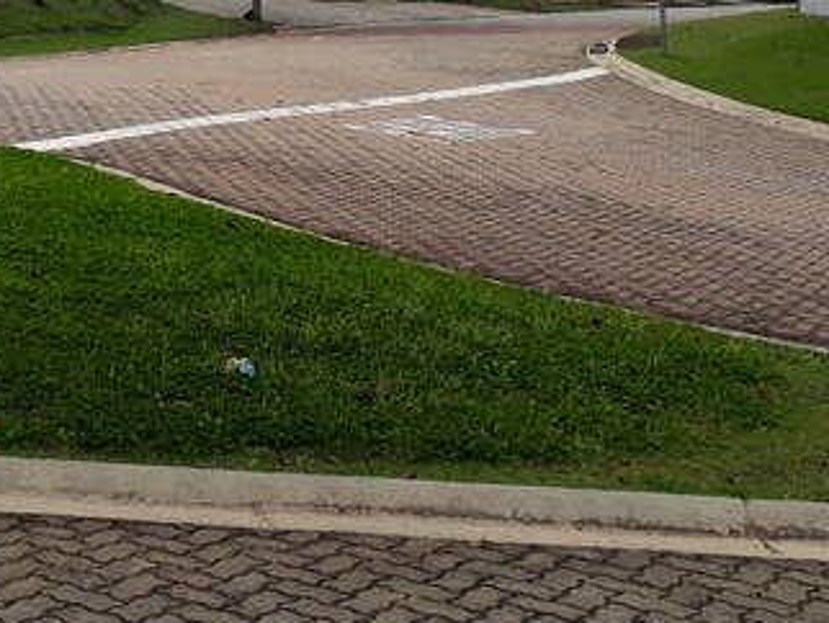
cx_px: 211
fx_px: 1606
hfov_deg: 28.5
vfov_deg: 21.2
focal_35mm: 67
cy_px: -10
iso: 40
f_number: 1.9
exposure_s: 1/1046
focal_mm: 3.6
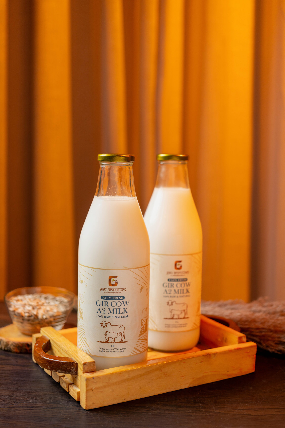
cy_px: 214
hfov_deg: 27.0
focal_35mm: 50
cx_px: 142
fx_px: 594
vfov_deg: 39.6
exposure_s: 1/250
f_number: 2.8
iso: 400
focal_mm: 50
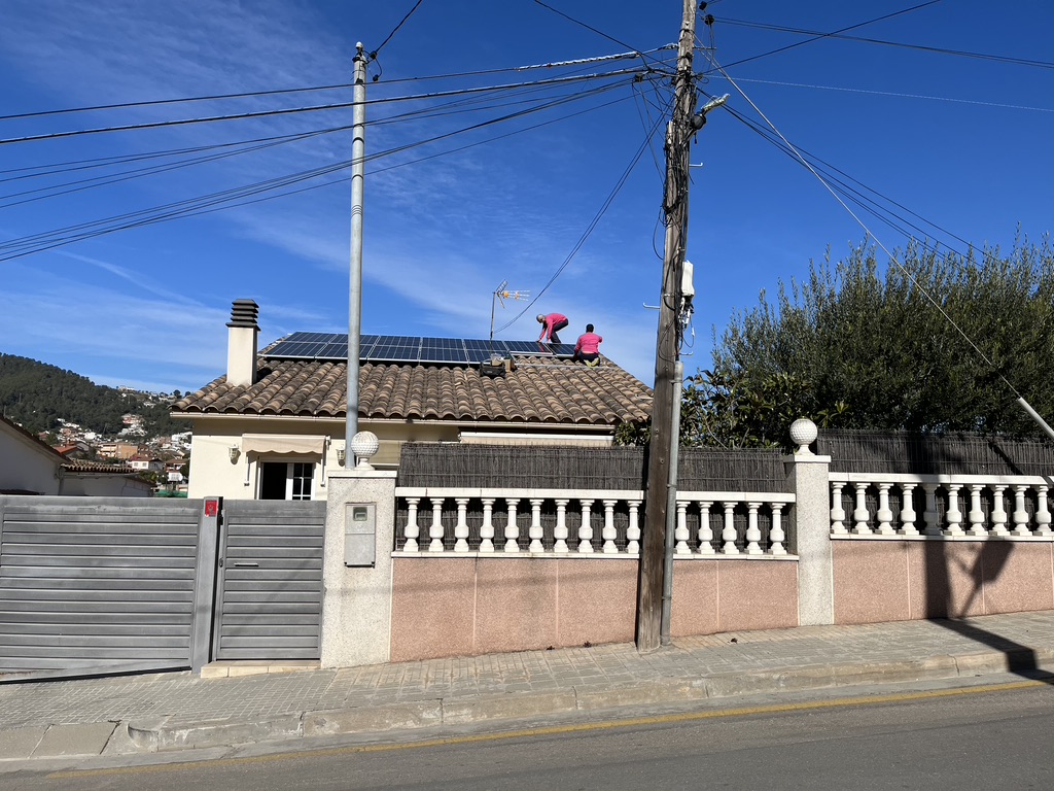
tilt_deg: +7.2
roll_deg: -0.6
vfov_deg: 53.1
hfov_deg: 67.3
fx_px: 792
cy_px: 396
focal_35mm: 26
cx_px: 527
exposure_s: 1/6897
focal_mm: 5.1
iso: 50
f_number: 1.6
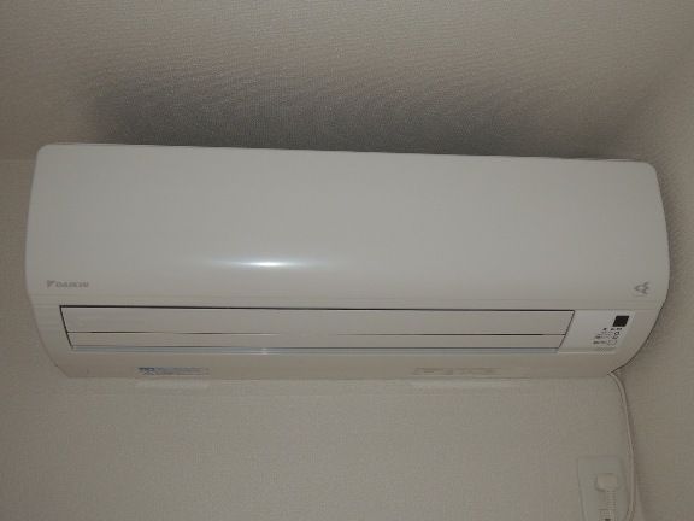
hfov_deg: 46.8
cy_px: 260
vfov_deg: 36.0
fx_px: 802
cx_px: 347
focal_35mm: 40
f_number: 3.3
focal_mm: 7.2
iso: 200
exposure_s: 1/30
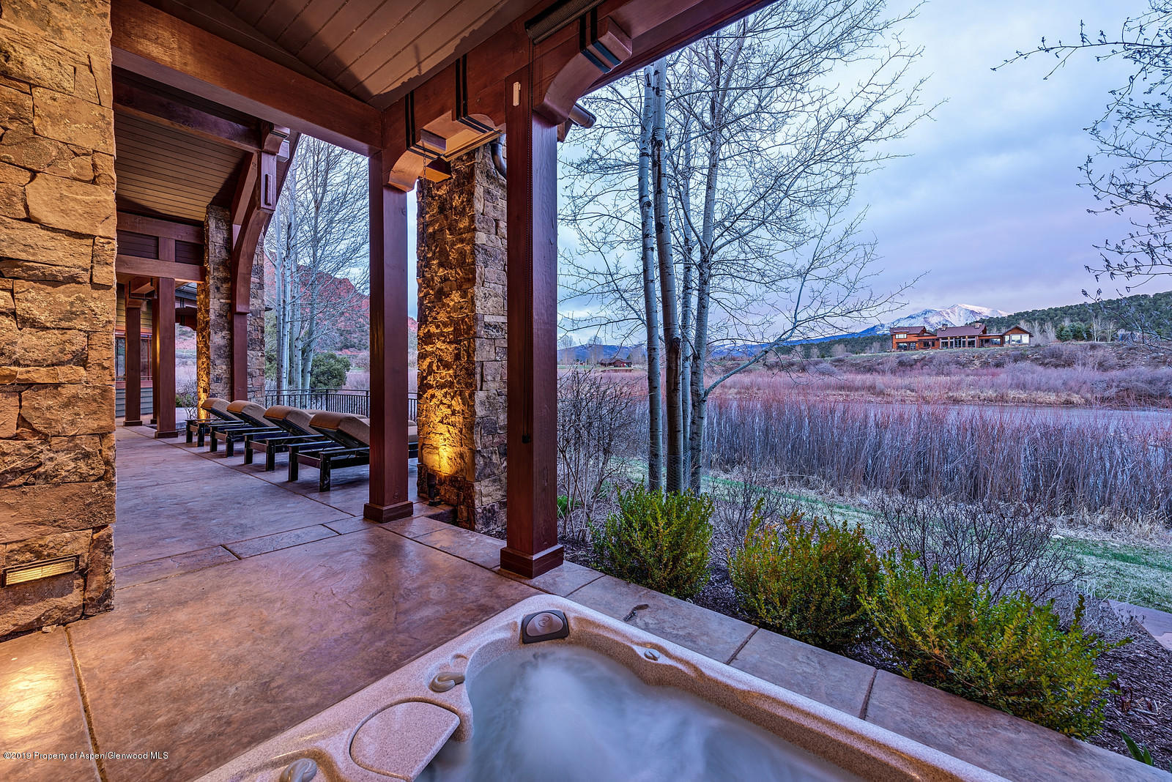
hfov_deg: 104.2
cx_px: 586
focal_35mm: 14
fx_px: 456
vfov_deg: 81.3
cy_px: 391
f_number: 8
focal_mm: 14
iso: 100
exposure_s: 1
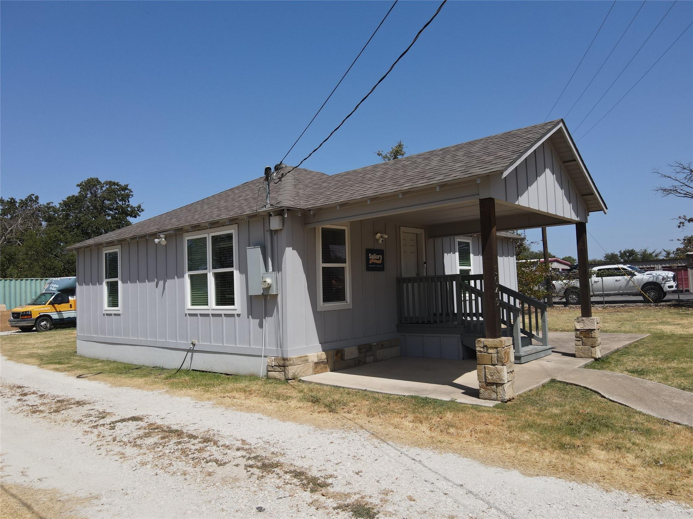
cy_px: 260
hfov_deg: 71.6
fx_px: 480
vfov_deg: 56.8
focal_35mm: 24
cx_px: 346
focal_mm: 4.5
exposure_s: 1/1000
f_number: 2.8
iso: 100
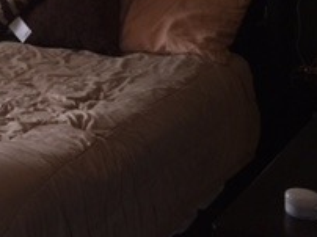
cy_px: -111
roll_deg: -0.8
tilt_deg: -1.3
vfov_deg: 14.9
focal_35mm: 92
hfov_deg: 19.6
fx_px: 842
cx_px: -102
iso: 32
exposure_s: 1/30
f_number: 2.2
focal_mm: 4.15
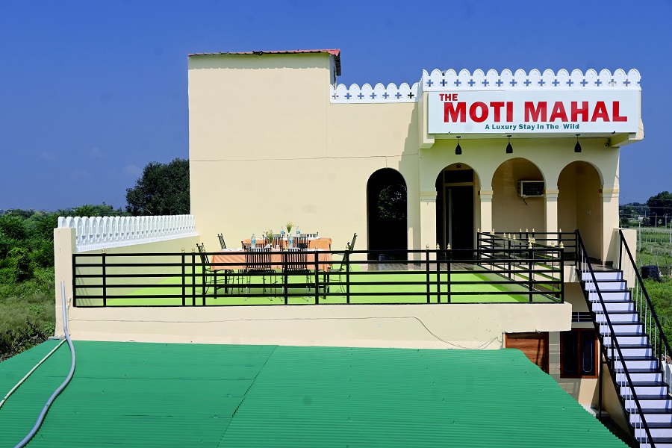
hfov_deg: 48.7
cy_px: 224
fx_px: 742
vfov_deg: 33.6
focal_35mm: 40
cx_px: 336
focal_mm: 26.5
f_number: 9
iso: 100
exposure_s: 1/640
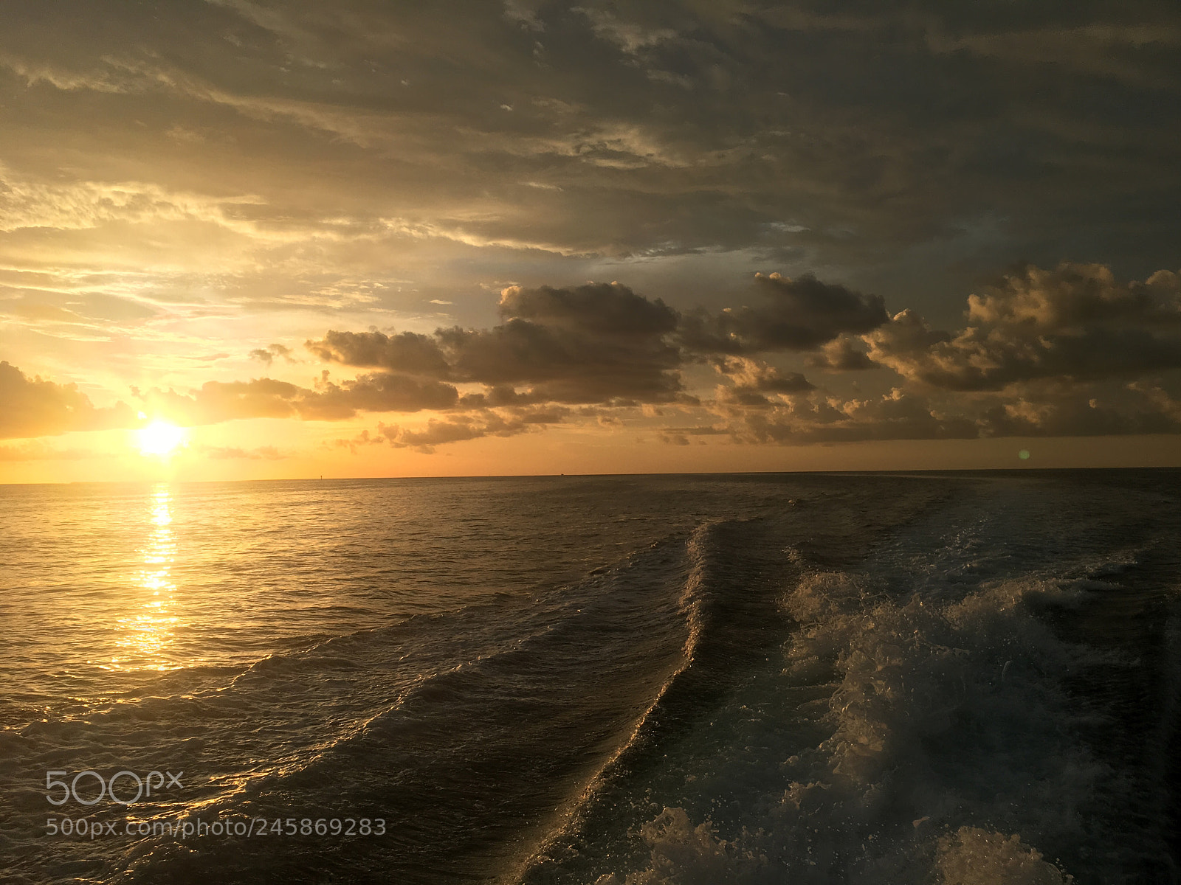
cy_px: 442
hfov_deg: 61.7
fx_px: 989
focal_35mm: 29
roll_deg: +0.7
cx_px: 590
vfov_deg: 48.2
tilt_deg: +1.0
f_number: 2.2
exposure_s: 1/1538
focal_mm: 4.15
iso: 25
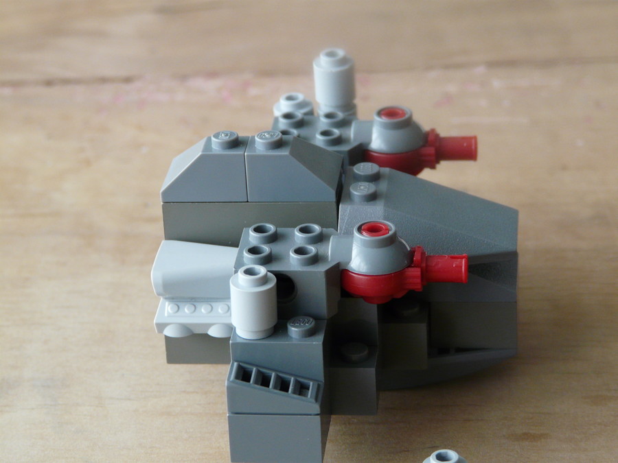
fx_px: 2249
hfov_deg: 15.6
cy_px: 232
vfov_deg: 11.8
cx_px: 309
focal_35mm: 126
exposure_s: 1/5
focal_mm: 20.6
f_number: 3.6
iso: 200
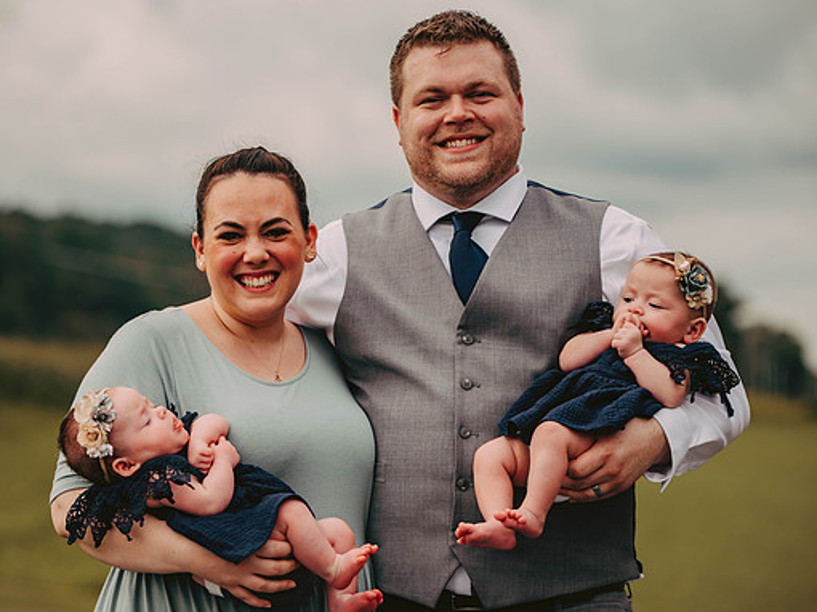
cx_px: 369
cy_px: 308
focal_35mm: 123
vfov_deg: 12.0
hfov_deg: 16.0
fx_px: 2902
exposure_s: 1/1600
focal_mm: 105
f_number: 2.8
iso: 200
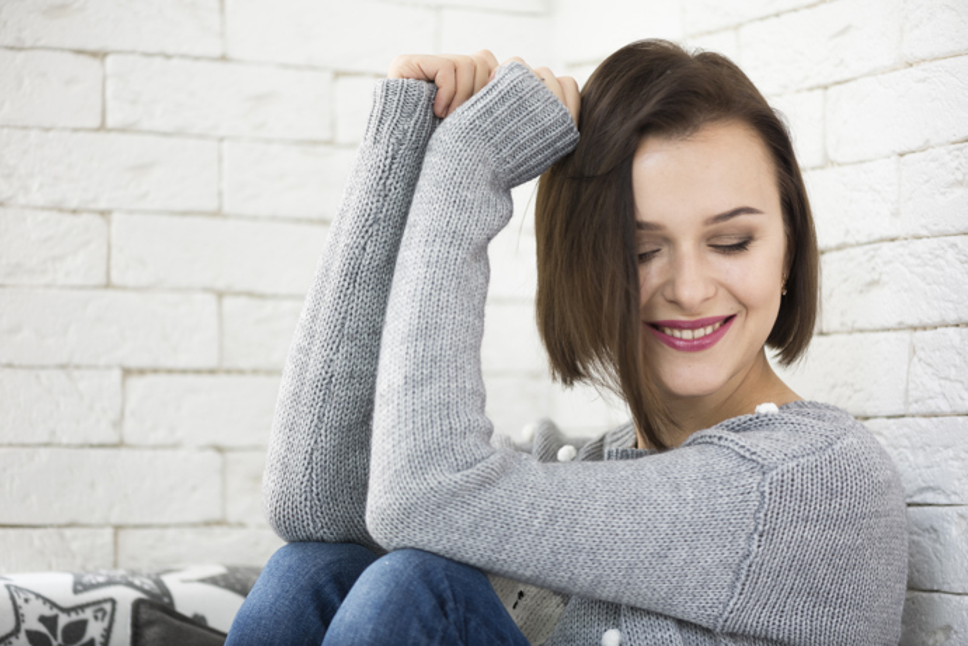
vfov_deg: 13.0
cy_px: 323
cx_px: 484
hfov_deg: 19.5
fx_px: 2823
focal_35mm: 105
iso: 250
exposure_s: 1/80
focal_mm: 105
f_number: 3
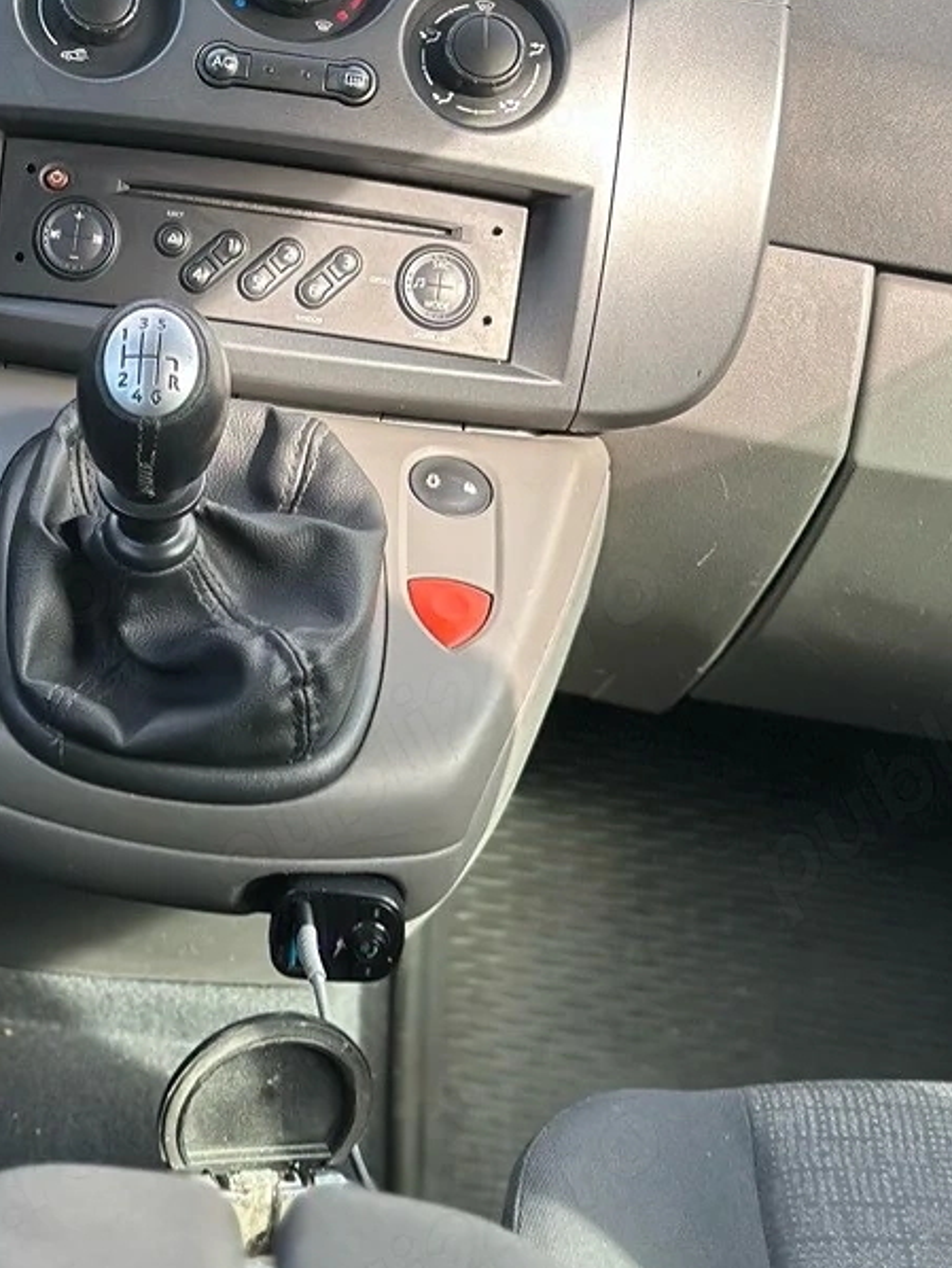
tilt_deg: -21.1
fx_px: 3921
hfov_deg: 13.7
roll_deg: -9.5
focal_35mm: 107
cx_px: 23
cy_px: 263
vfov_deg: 18.2
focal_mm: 6.86
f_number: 1.78
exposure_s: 1/480
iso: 80
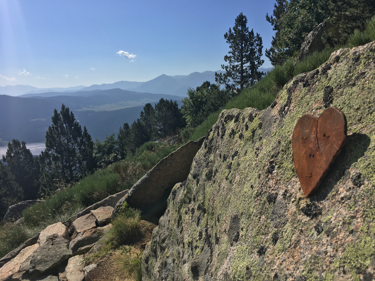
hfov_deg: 61.7
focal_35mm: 29
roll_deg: +2.4
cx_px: 188
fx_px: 314
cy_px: 140
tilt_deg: -10.1
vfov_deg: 48.2
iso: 25
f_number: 2.2
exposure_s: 1/2747
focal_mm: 4.15
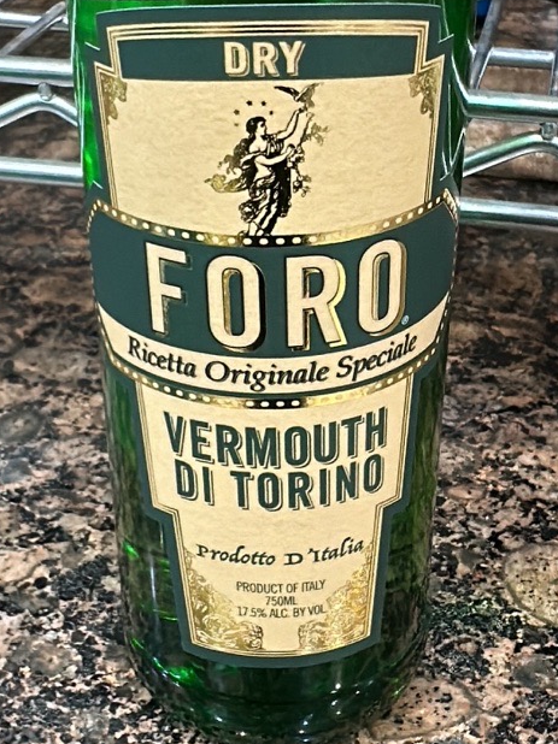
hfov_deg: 48.2
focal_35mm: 29
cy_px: 377
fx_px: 624
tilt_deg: -32.1
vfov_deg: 61.7
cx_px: 275
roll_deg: -0.5
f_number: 2.2
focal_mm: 2.22
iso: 320
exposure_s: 1/40
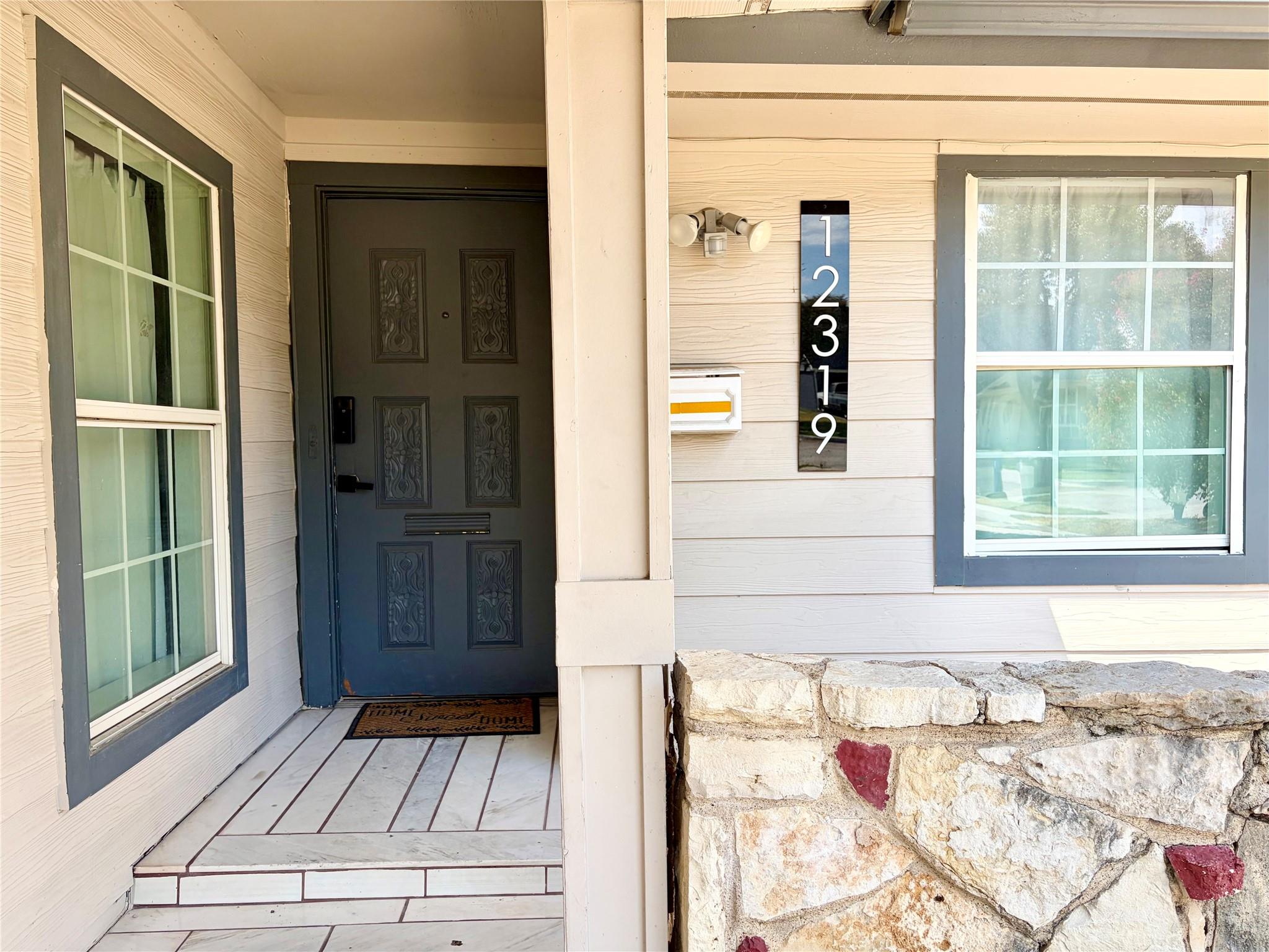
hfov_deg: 67.3
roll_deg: +1.2
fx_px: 953
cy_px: 476
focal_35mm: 26
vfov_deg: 53.1
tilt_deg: -2.0
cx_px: 634
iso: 50
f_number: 1.6
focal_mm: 5.96
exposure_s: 1/739
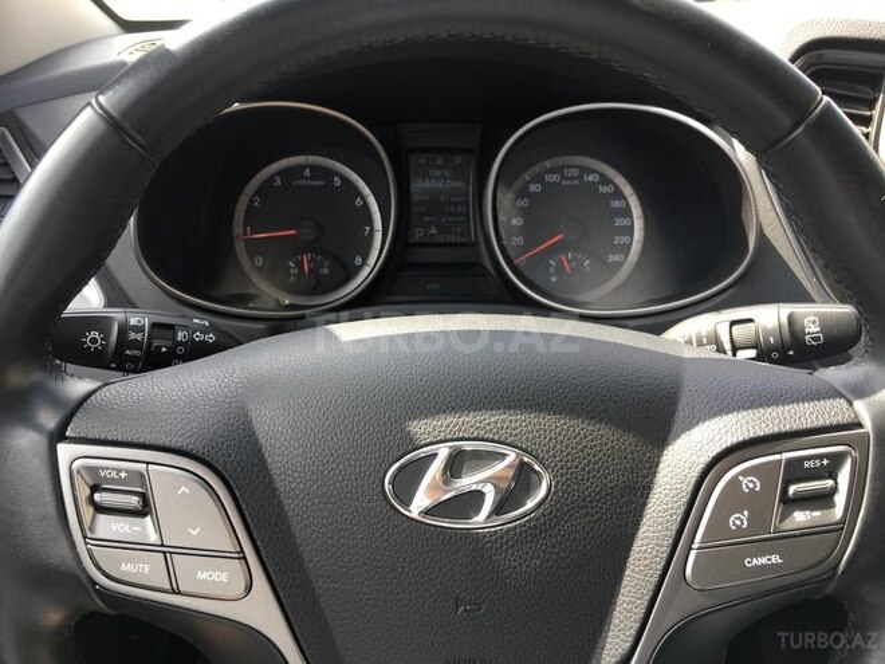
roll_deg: +0.2
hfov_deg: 61.7
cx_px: 442
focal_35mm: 29
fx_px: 741
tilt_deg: -23.9
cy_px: 332
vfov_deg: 48.2
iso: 25
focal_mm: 4.15
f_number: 2.2
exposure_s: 1/100
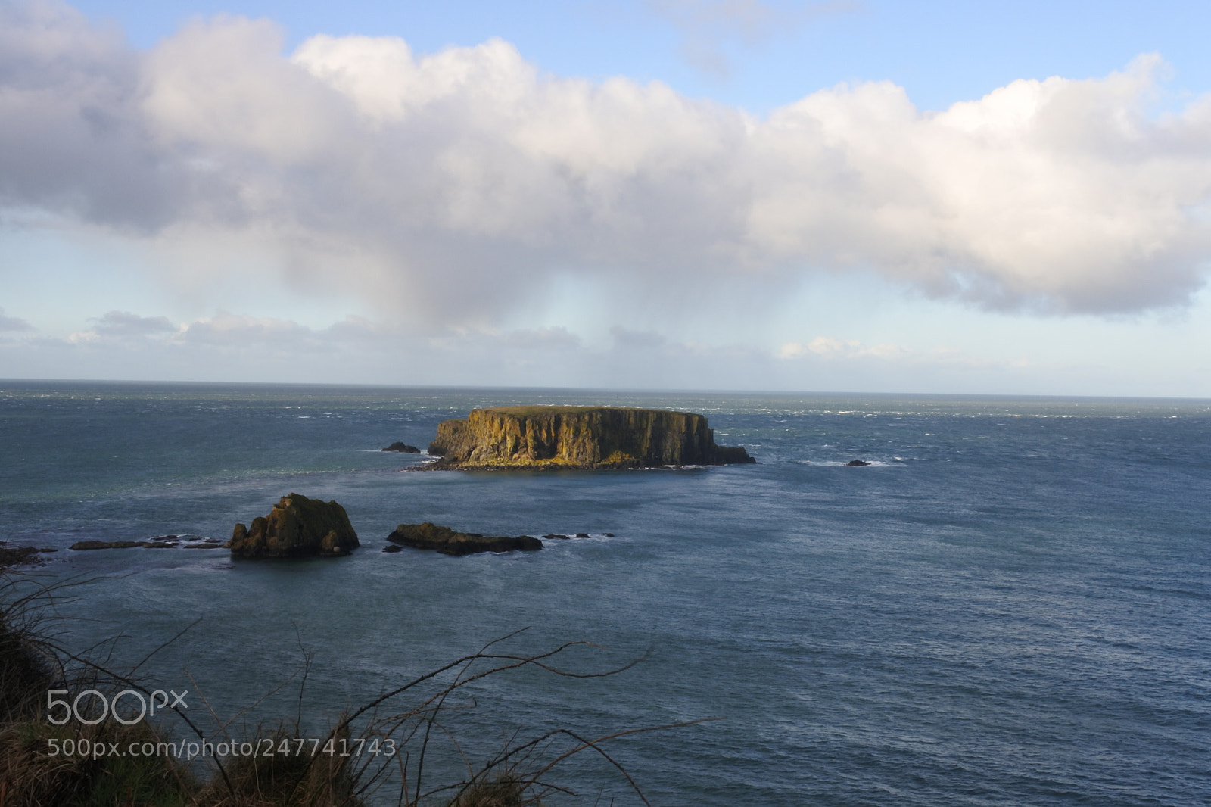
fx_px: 1547
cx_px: 606
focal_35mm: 46
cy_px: 404
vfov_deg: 29.2
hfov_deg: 42.8
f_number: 16
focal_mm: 17.2
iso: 160
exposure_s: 1/50
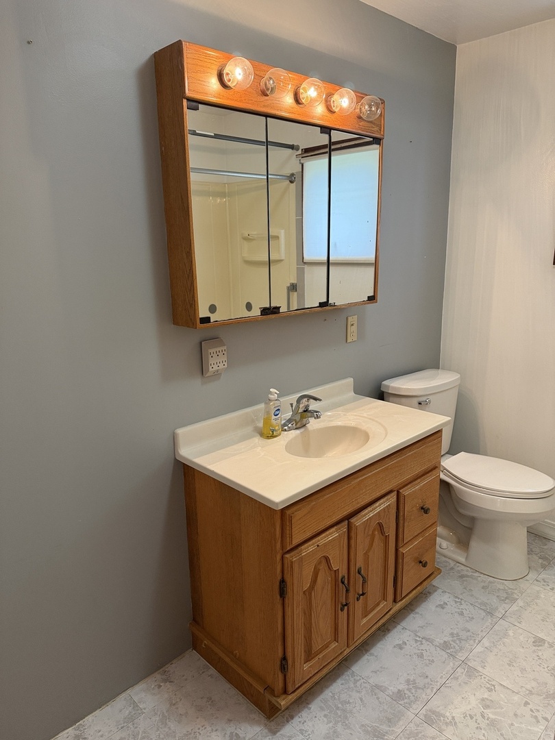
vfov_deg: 71.6
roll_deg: +0.8
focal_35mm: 24
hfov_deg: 56.8
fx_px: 513
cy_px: 370
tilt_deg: -14.3
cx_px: 278
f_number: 1.78
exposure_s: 1/60
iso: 250
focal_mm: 6.76
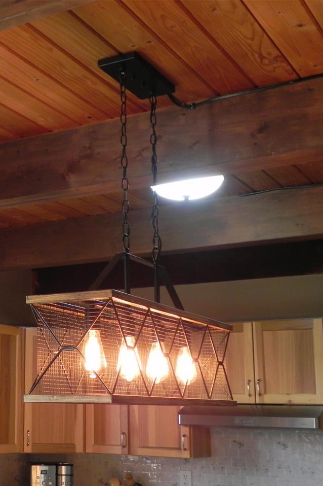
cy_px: 243
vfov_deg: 35.1
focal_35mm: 57
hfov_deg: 23.1
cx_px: 24
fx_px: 768
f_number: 3.2
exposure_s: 1/30
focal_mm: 7.3
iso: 300
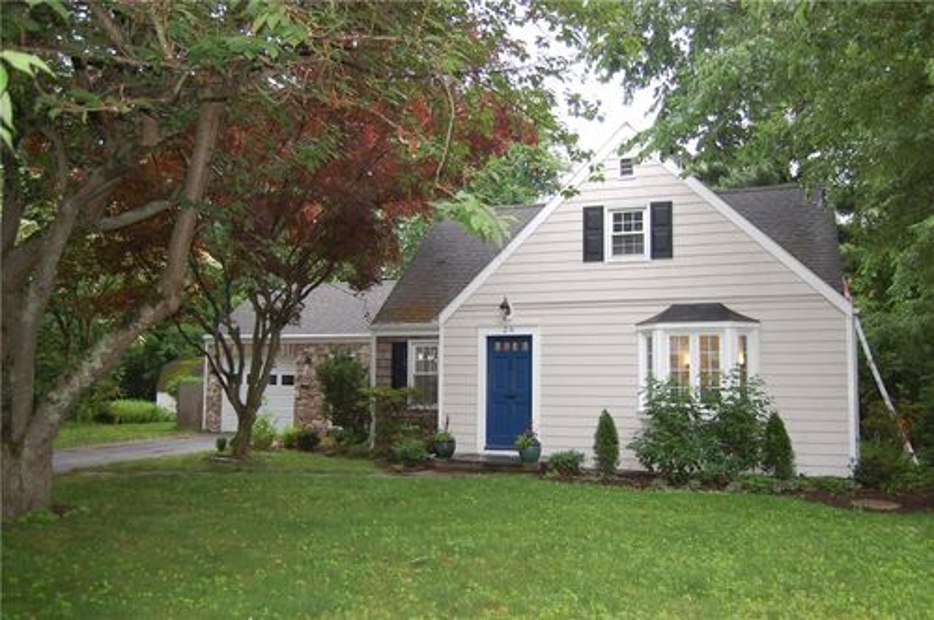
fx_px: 777
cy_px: 310
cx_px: 467
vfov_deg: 43.5
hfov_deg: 62.0
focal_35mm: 30
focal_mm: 20
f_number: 3.8
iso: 400
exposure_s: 1/160
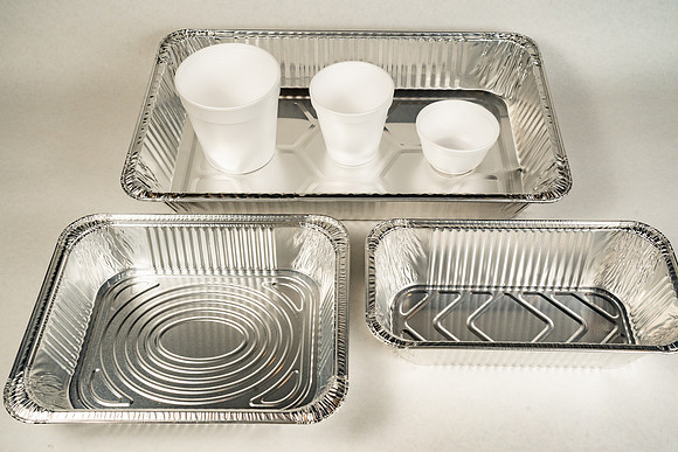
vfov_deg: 34.2
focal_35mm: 39
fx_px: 735
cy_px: 226
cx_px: 339
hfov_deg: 49.5
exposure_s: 1/200
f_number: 11
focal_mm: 39
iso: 800
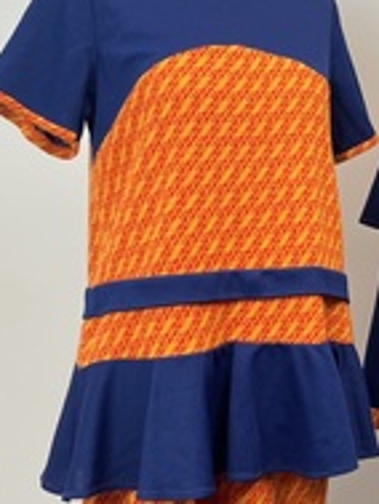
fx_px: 802
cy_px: 173
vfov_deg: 34.6
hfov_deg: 25.5
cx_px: 363
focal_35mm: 55
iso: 80
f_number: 1.6
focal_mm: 5.1
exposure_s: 1/120
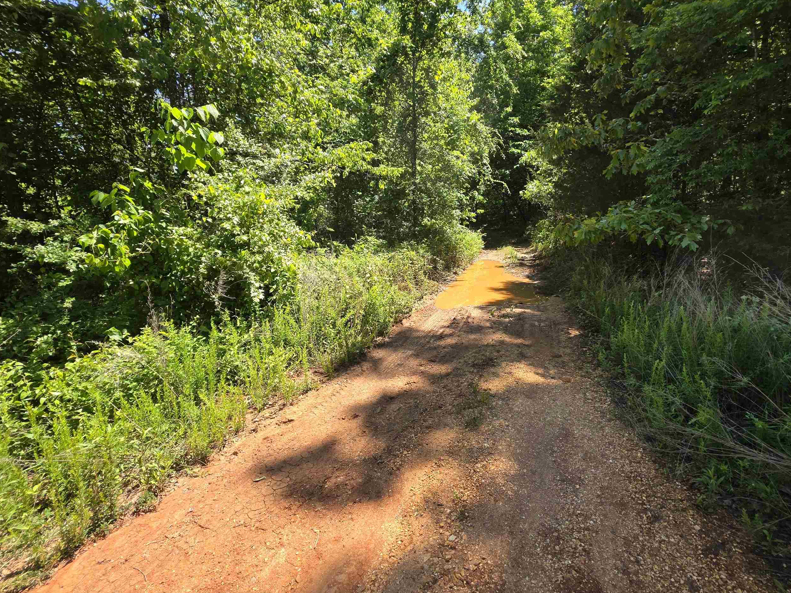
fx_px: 366
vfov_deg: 78.1
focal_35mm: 16
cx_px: 448
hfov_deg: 93.9
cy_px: 291
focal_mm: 2.2
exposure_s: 1/617
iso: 40
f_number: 1.9
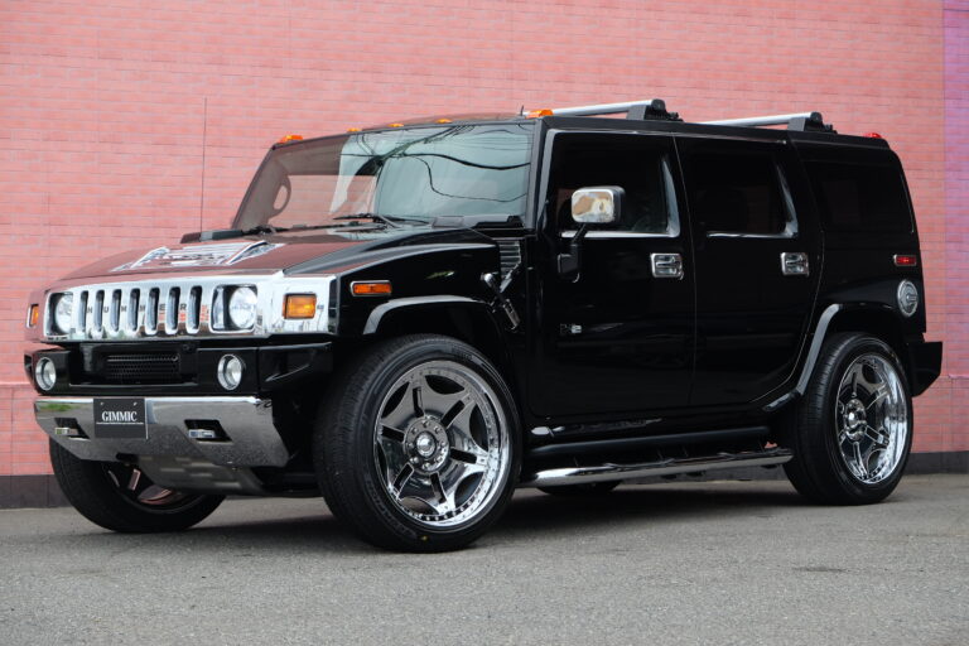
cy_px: 323
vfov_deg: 16.5
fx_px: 2234
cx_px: 484
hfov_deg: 24.5
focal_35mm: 83
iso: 400
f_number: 5.6
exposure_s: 1/280
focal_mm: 55
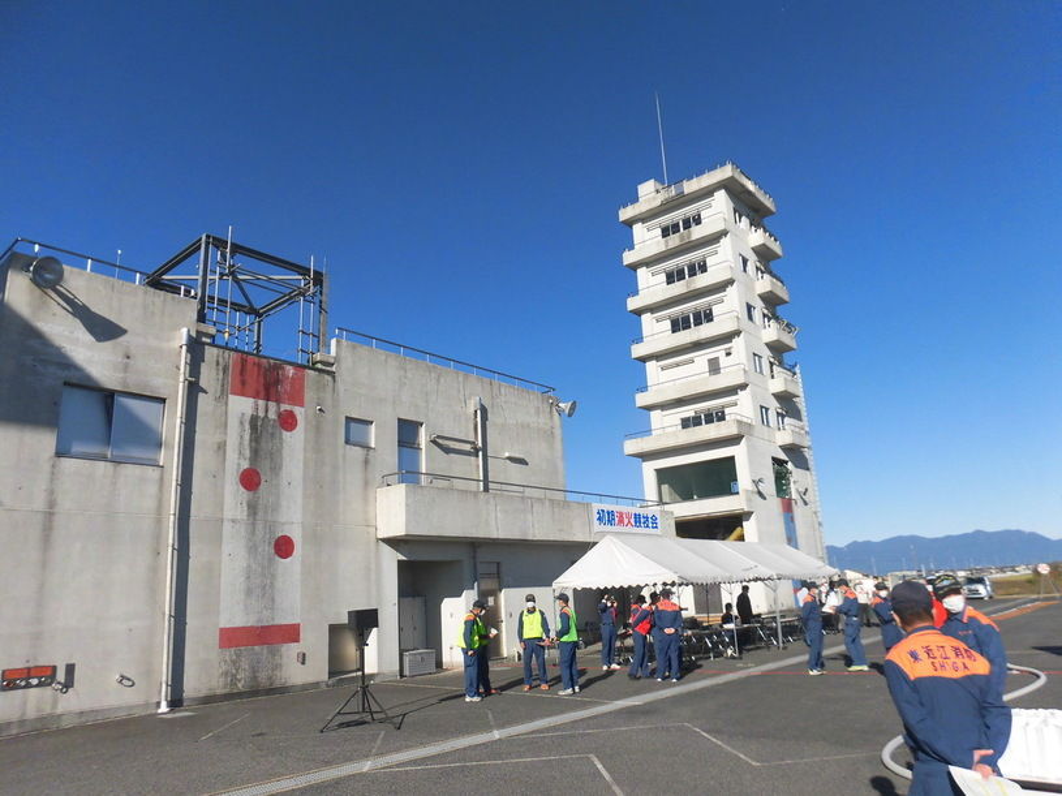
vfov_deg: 56.8
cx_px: 531
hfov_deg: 71.6
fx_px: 736
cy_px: 398
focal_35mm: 24
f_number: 7.8
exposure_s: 1/400
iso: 100
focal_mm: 4.3
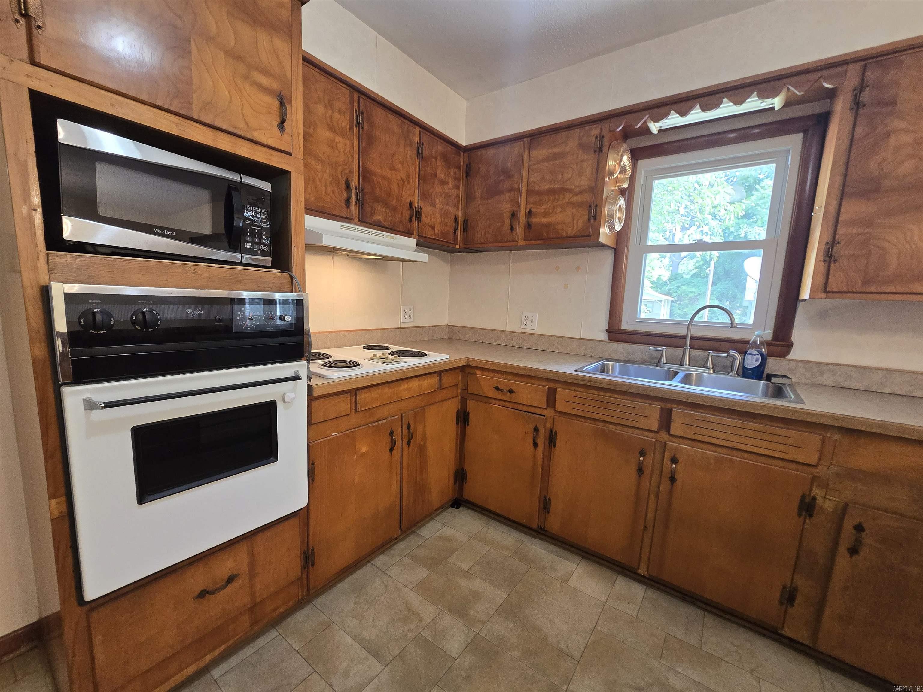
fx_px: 347
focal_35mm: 13
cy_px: 346
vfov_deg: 89.9
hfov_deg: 106.2
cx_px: 462
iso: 320
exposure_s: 1/60
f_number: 2.2
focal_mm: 2.2
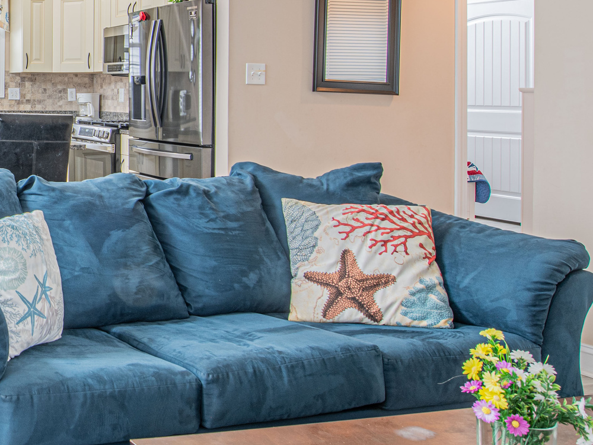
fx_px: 737
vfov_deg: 32.7
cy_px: 90
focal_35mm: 43
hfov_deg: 34.7
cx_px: -124
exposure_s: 1/1.25
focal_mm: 14
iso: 64
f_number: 9
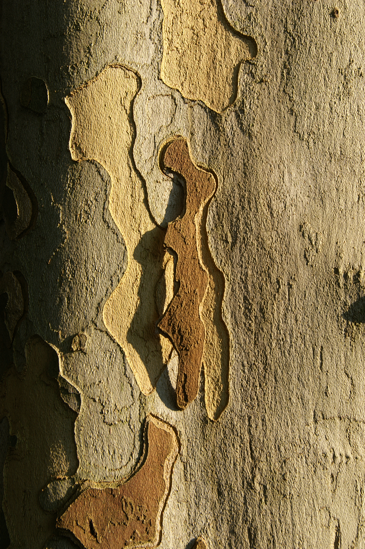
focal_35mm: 52
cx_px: 182
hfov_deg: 25.7
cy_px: 274
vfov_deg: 37.9
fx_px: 800
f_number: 8
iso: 100
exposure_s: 1/200
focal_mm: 35
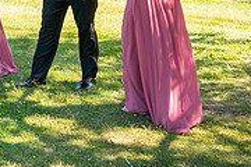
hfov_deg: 20.8
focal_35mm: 90
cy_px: -25
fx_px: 627
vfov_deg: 14.8
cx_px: -67
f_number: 3.2
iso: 100
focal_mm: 28
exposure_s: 1/250
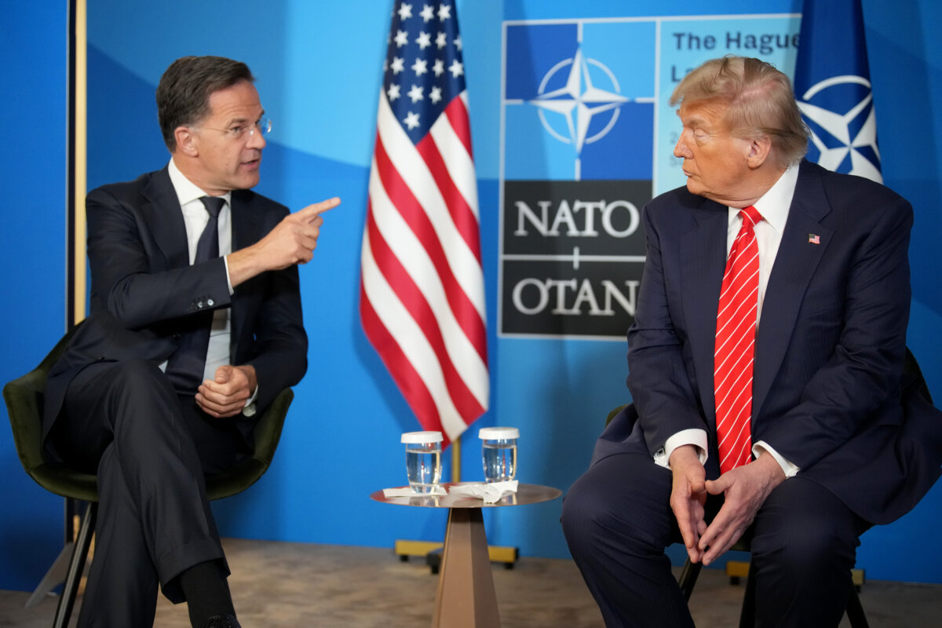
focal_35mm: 70
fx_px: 1832
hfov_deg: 28.8
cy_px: 314
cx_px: 471
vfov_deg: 19.5
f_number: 2.8
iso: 4000
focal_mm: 70
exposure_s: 1/250
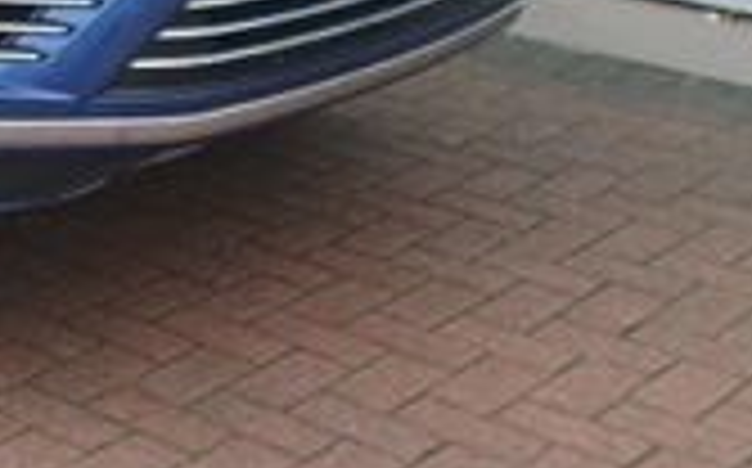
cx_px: -311
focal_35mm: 99
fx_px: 2027
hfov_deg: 19.0
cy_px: -270
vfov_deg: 12.4
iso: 100
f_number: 1.8
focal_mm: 3.98
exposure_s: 1/50
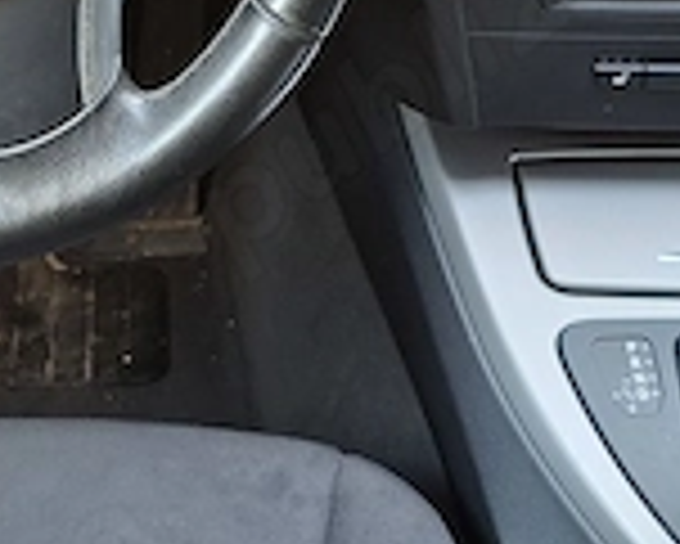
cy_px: 81
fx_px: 1792
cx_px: 171
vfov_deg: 17.1
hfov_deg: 21.3
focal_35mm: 89
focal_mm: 5.54
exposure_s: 1/25
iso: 400
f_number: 1.8
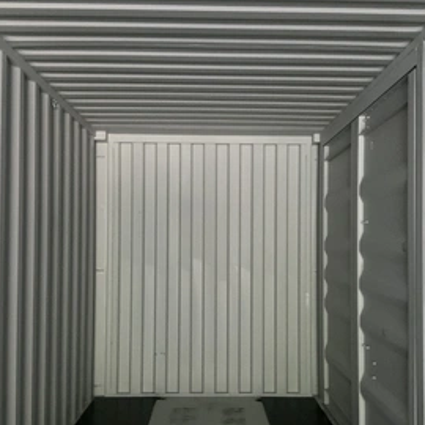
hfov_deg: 43.9
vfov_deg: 43.8
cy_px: 235
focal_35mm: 38
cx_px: 220
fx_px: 528
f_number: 1.8
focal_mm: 3
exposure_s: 1/24
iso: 640
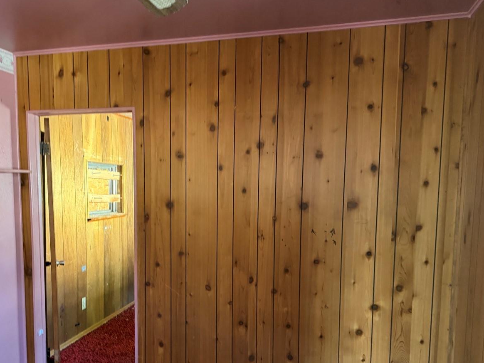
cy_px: 232
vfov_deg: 42.6
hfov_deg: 55.0
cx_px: 198
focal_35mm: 33
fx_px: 461
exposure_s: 1/47
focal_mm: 6.76
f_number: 1.78
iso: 800
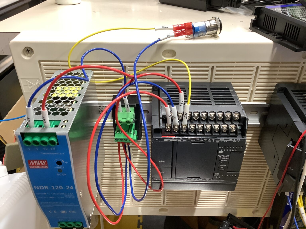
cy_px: 114
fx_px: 274
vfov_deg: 45.4
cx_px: 153
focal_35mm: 31
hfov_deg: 58.4
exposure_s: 1/50
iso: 160
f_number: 2.4
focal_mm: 3.3
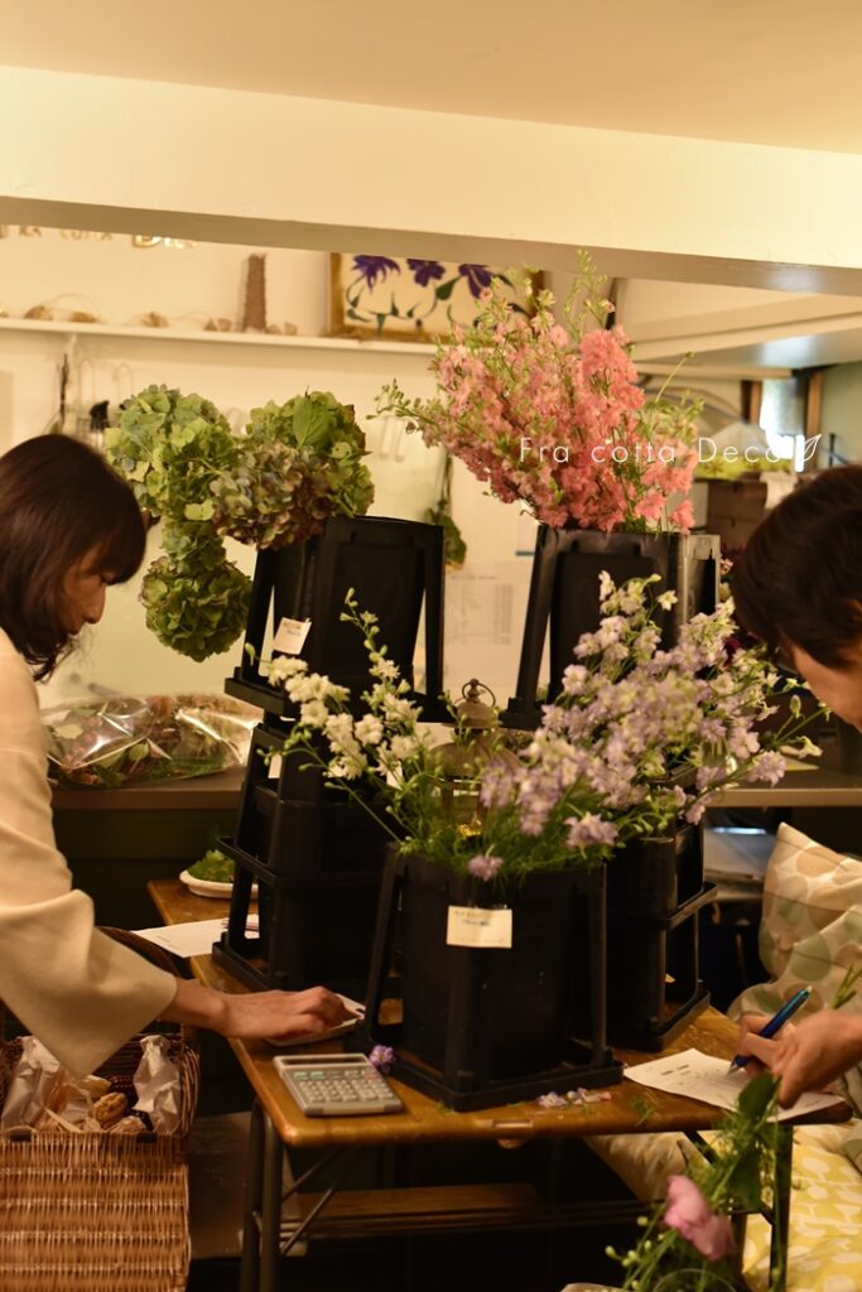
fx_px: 1795
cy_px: 646
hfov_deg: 27.0
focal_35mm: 50
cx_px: 431
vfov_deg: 39.6
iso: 2000
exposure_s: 1/125
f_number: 3.2
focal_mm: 50
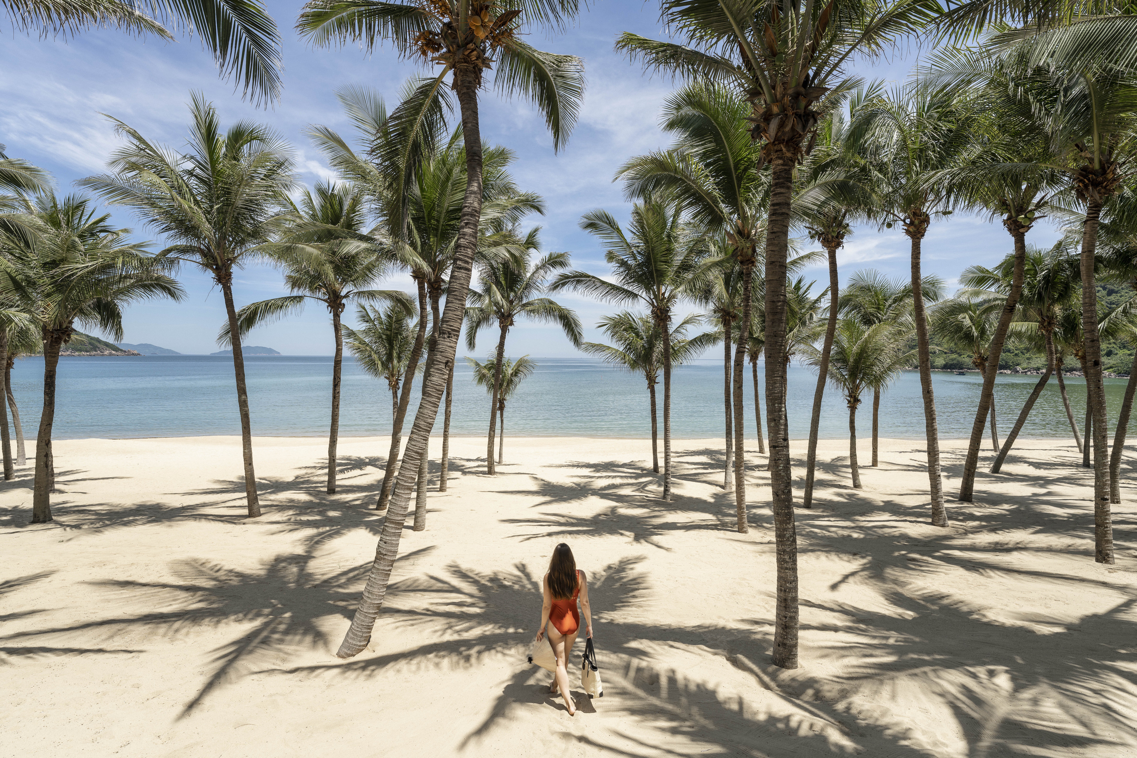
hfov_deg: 96.0
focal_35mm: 16
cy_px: 379
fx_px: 512
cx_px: 568
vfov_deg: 73.1
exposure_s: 1/250
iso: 100
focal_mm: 16.2
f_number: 7.1
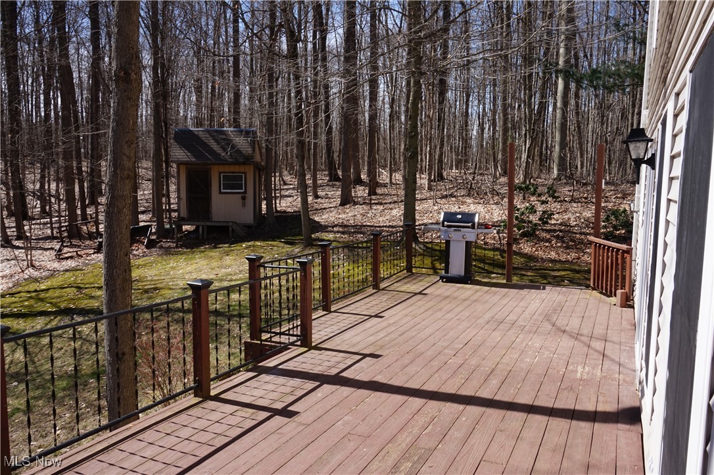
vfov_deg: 43.5
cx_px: 357
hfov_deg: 62.0
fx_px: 594
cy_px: 238
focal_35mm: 30
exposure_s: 1/80
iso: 100
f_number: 11
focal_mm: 20
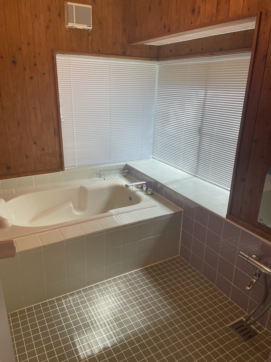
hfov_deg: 53.1
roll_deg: -0.4
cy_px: 181
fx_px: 271
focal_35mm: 26
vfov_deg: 67.3
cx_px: 136
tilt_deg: -20.0
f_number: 1.6
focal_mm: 4.2
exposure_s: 1/100
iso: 50
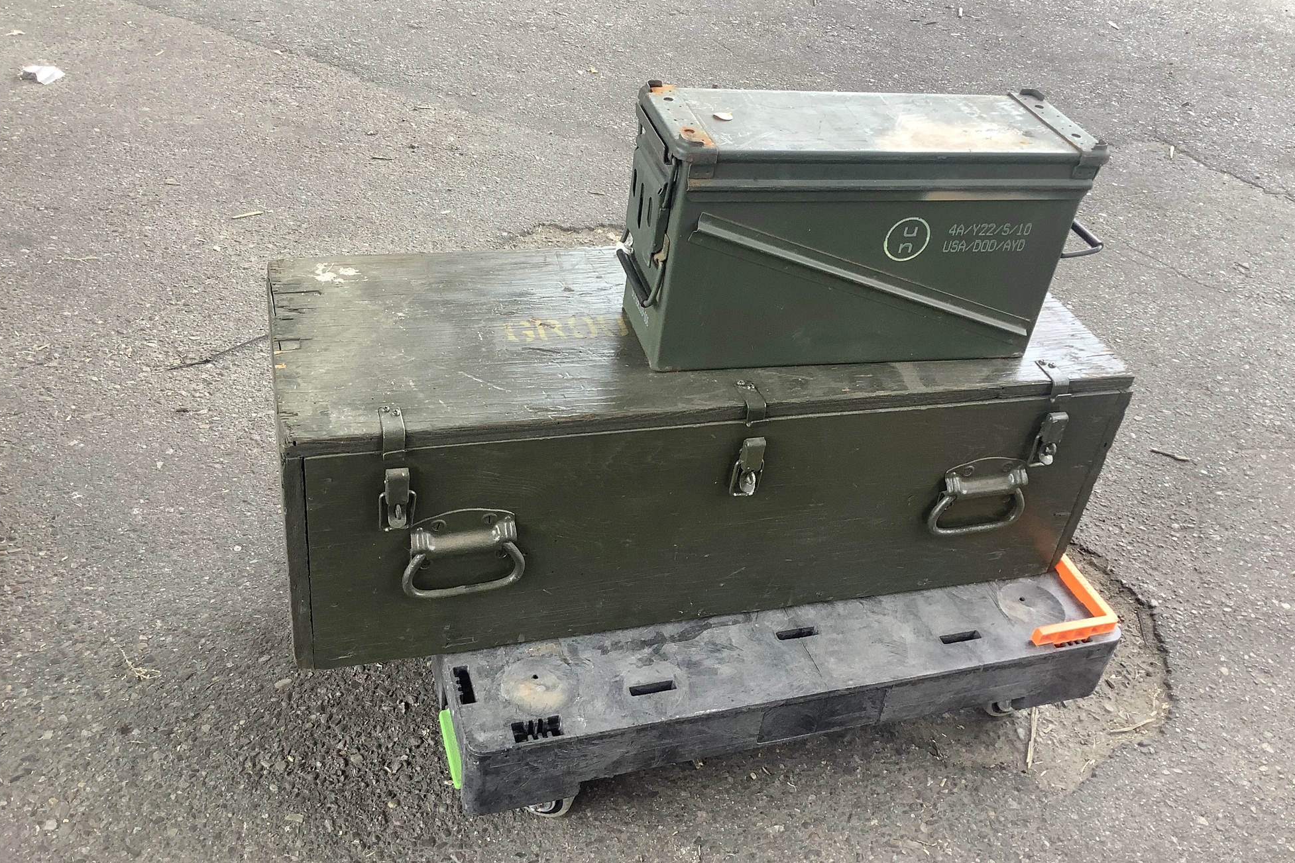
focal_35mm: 33
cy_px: 387
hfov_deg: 57.2
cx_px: 653
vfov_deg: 39.9
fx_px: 1187
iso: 40
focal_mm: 3.3
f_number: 2.4
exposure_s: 1/120
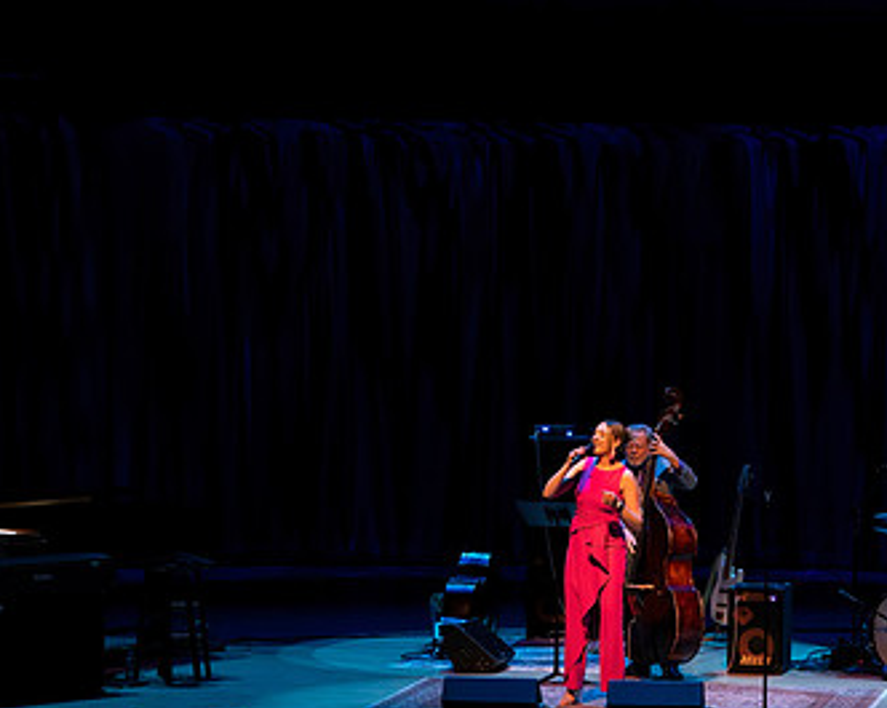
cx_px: 537
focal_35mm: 187
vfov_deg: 8.3
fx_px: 4905
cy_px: 455
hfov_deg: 10.3
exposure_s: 1/250
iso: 3200
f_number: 5.6
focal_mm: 100
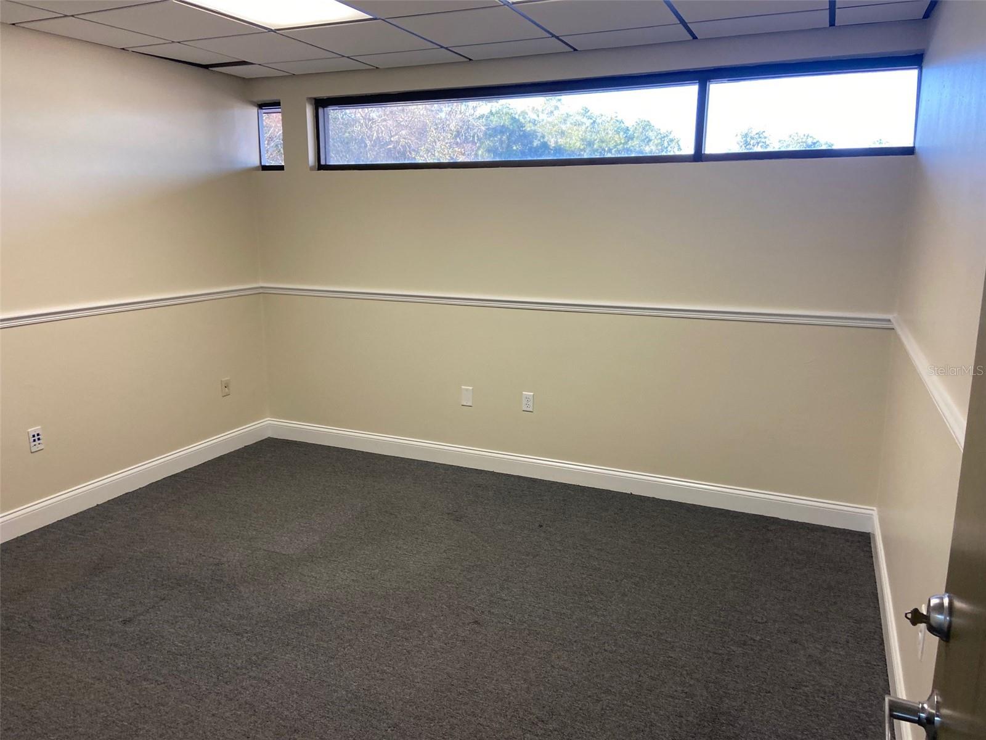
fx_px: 741
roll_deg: +0.3
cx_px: 493
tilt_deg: -12.2
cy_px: 370
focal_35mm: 26
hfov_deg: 67.3
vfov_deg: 53.1
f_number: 1.8
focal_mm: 4.25
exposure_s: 1/120
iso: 100
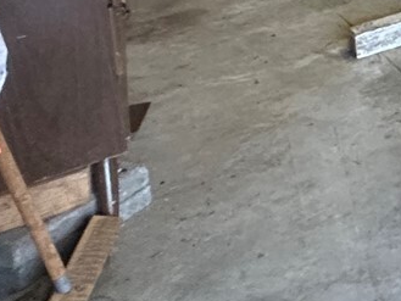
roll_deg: -1.4
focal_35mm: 68
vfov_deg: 17.4
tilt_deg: -8.8
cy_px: -247
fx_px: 788
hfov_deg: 18.5
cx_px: 806
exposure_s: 1/60
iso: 320
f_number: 2.2
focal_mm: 2.22
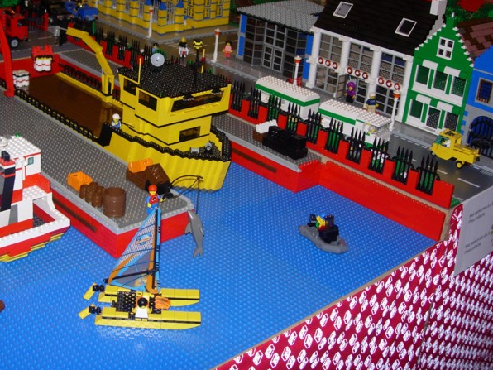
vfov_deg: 28.5
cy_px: 142
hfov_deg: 37.3
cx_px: 188
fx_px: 726
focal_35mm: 51
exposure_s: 1/64
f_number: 2.8
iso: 79
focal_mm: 7.8
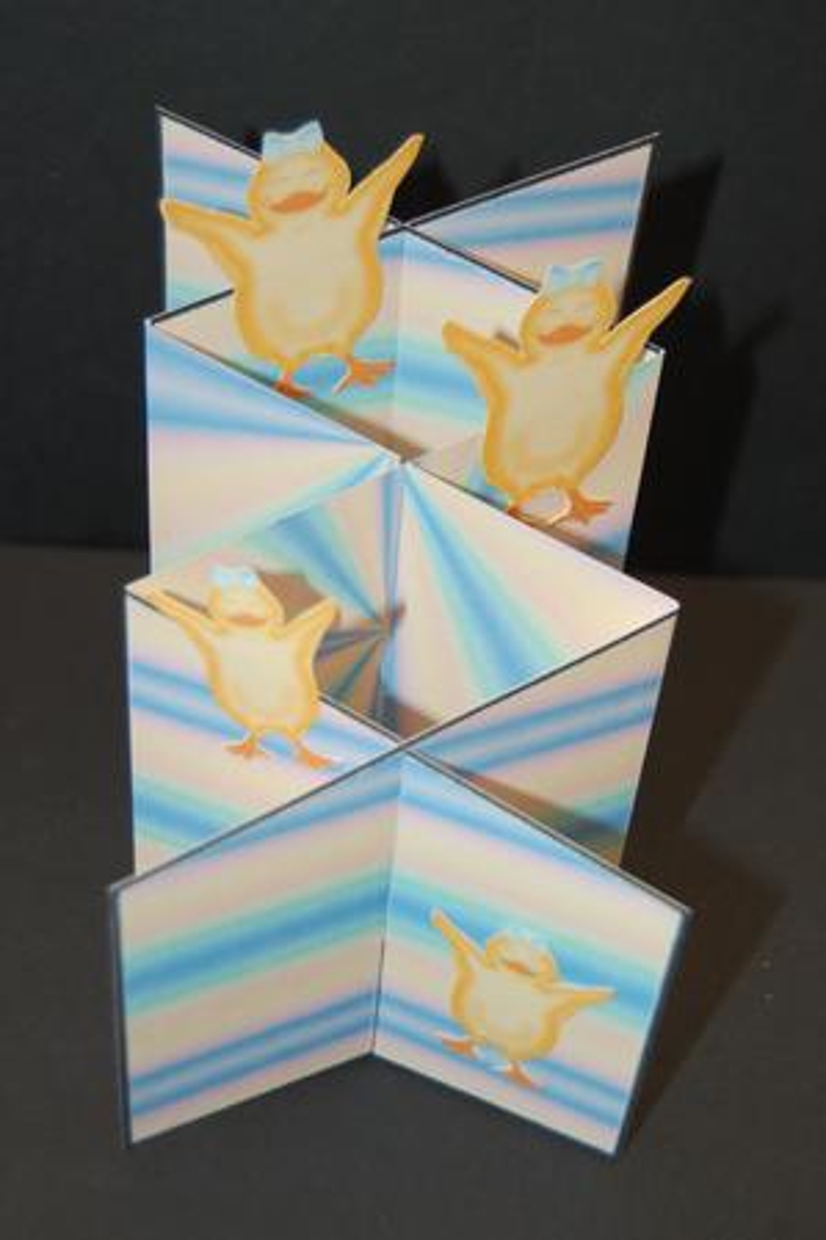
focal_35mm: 46
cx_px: 413
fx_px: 1601
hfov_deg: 28.9
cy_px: 620
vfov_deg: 42.3
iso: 280
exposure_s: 1/60
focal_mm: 31
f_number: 4.5
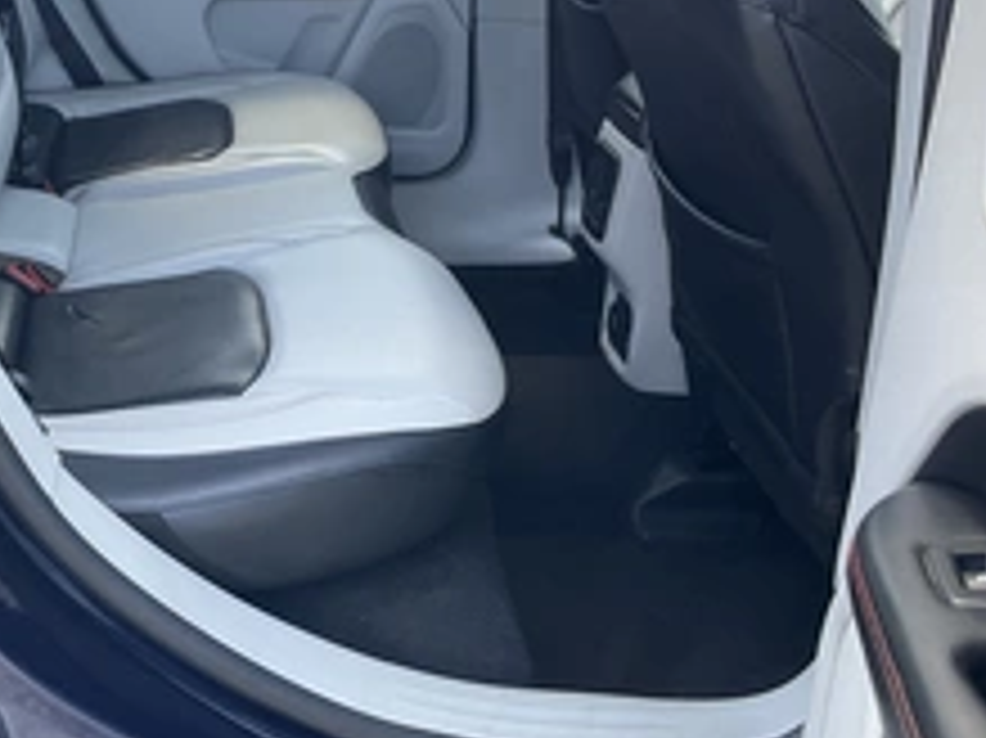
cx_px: 252
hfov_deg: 35.4
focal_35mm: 53
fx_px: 1509
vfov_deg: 27.5
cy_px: 310
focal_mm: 3
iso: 40
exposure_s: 1/122
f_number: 1.8
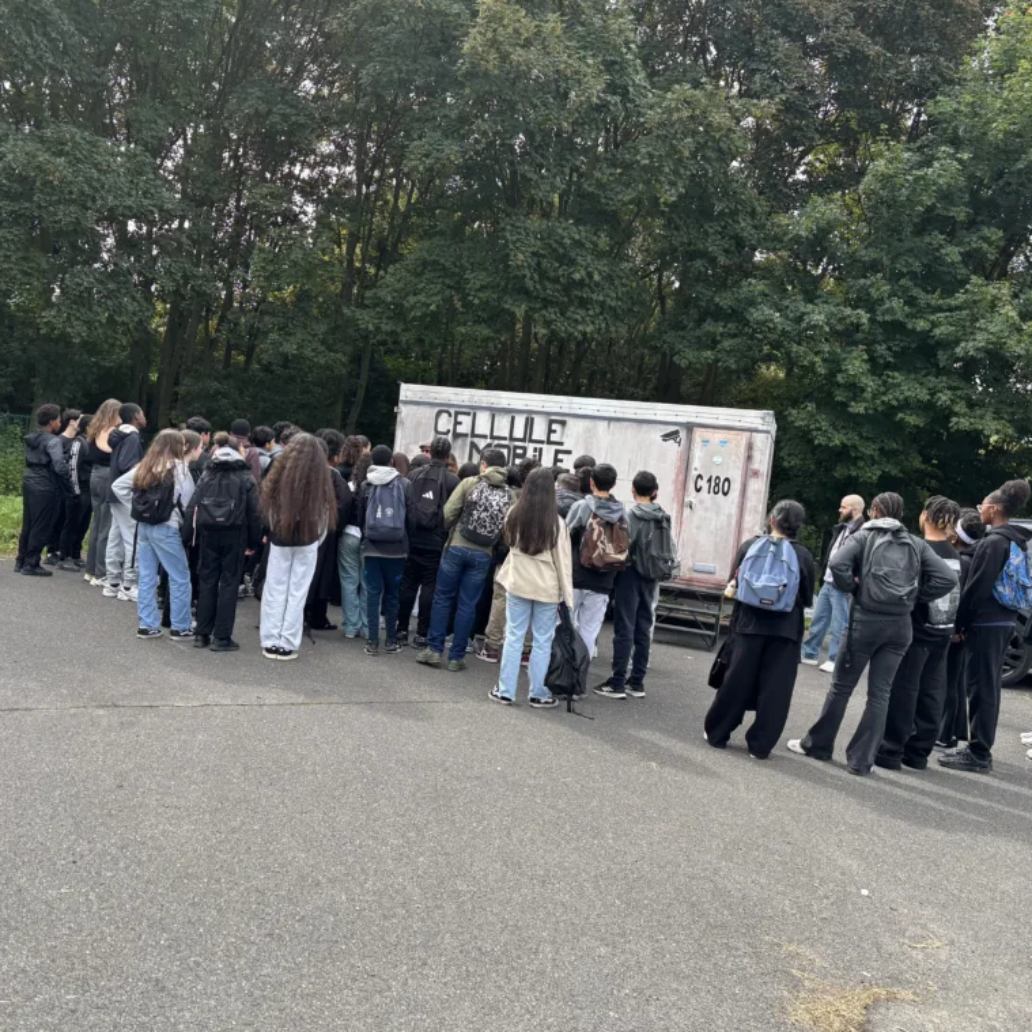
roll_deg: -5.7
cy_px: 517
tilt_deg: -0.5
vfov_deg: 52.5
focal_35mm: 31
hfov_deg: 52.4
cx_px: 443
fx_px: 1046
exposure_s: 1/634
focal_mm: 6
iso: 50
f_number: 1.6
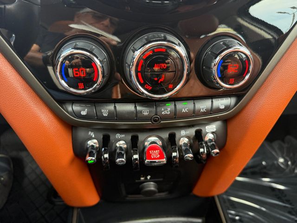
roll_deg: -1.0
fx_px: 206
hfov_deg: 71.6
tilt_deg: -31.6
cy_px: 112
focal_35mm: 24
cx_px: 148
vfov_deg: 56.8
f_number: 1.78
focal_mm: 6.76
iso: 200
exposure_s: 1/64
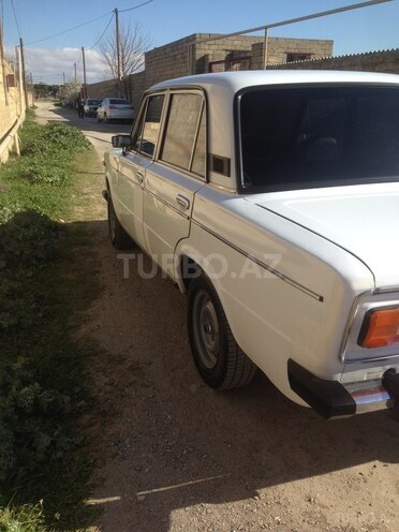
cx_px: 200
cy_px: 266
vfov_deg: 55.4
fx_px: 507
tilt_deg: -16.0
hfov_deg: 42.9
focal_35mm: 33
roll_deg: -2.4
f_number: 2.4
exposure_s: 1/1427
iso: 50
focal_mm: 4.12
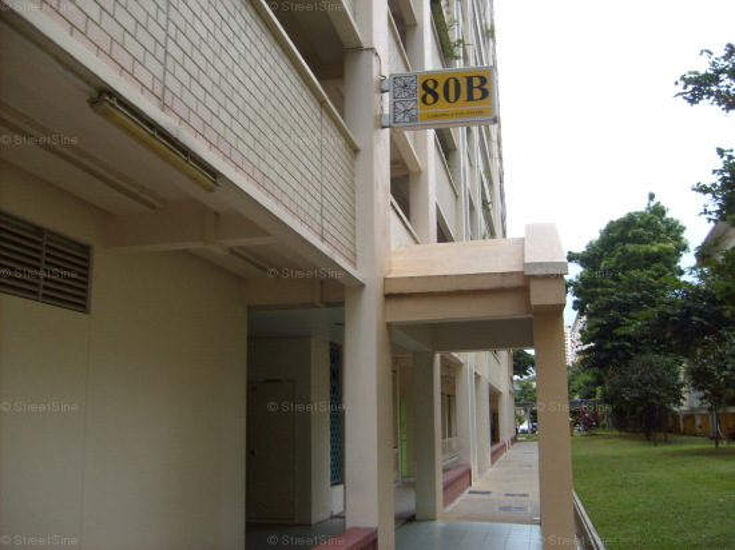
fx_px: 743
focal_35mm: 35
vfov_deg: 40.7
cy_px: 275
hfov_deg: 52.6
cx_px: 368
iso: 80
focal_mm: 5.8
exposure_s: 1/125
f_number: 7.1
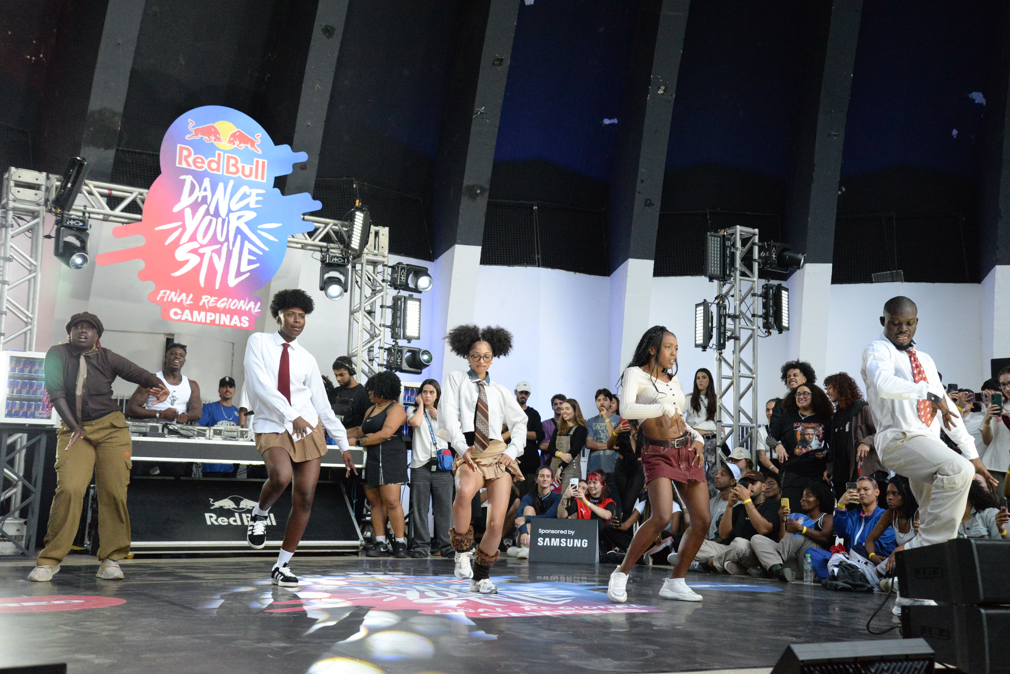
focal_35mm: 42
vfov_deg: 31.9
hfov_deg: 46.4
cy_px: 337
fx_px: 1179
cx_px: 505
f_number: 5
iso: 6400
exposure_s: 1/1000
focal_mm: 42
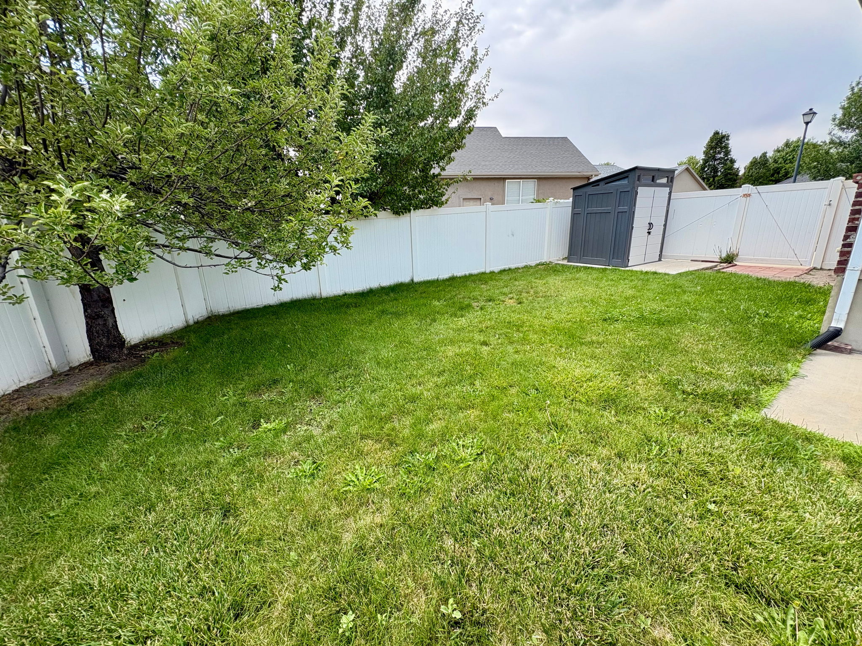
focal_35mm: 14
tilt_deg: -15.4
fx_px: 349
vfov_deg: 85.7
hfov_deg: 102.1
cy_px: 323
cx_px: 431
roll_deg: +2.5
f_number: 2.2
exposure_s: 1/498
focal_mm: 2.22
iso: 40
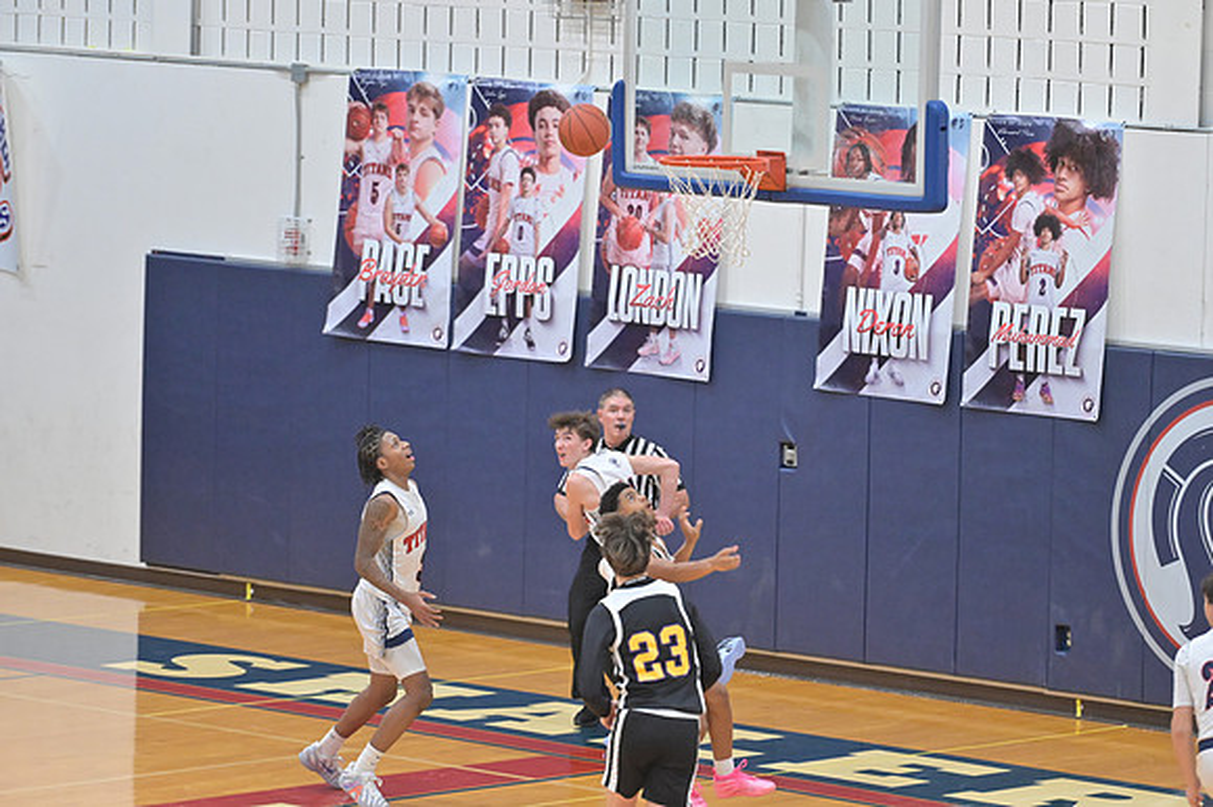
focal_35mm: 200
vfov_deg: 6.9
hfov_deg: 10.3
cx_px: 606
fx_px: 6735
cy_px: 404
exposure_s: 1/800
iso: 6400
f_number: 4
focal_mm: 200
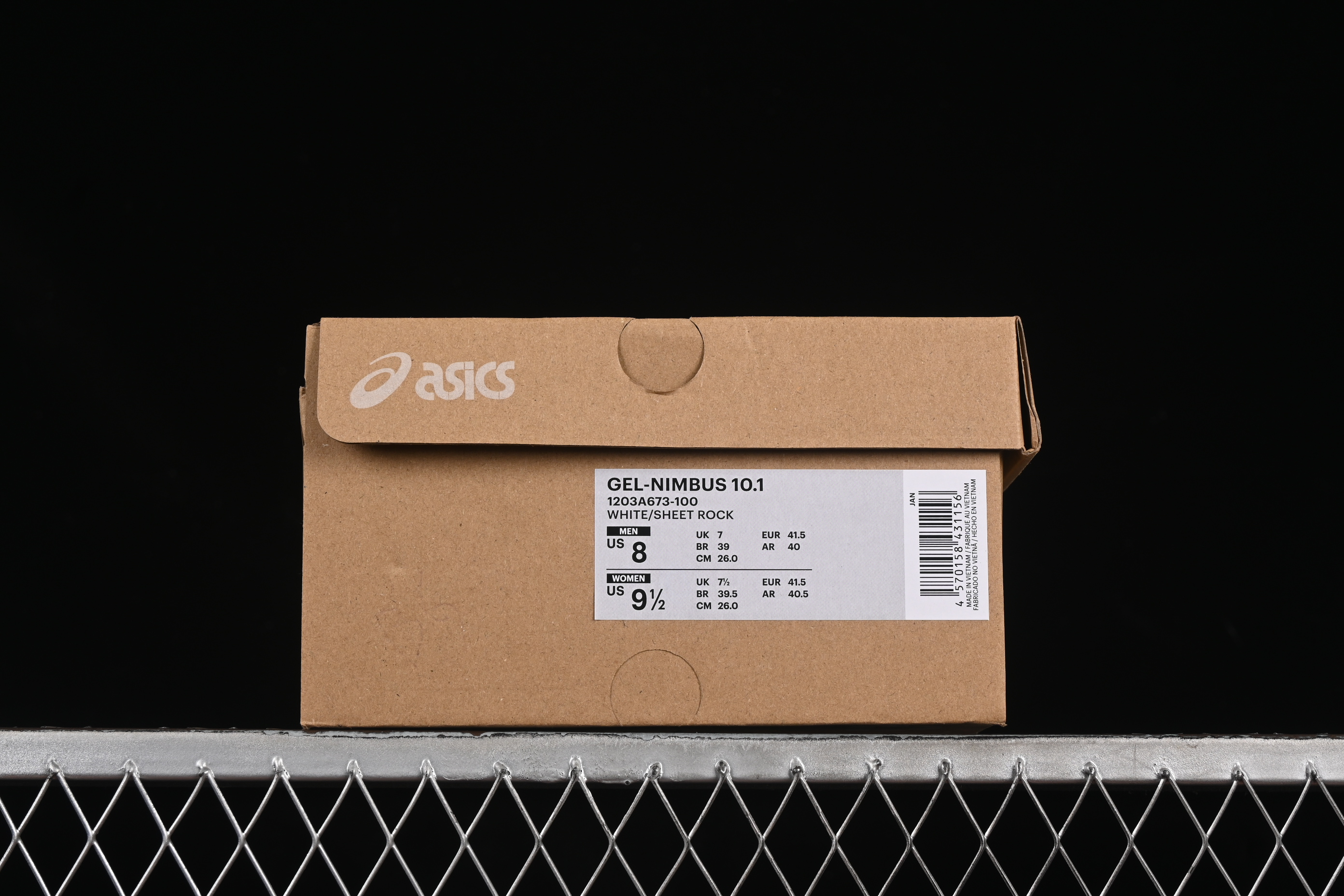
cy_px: 448
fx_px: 2800
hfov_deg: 27.0
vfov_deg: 18.2
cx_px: 672
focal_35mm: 75
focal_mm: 50
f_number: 8
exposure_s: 1/80
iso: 160
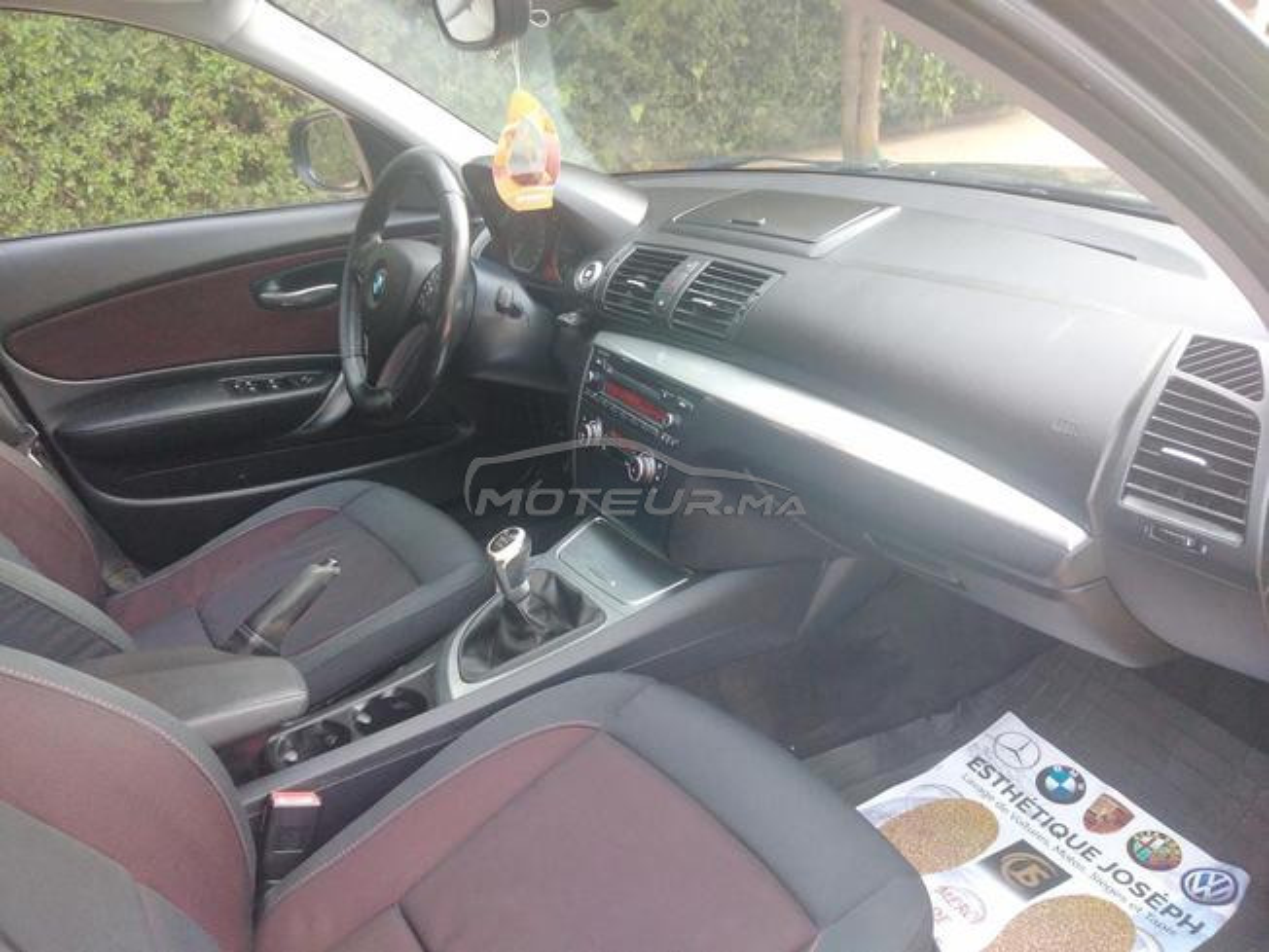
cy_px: 476
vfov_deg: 53.1
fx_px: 953
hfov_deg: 67.3
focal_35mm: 26
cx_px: 634
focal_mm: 3.6
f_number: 1.8
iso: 184
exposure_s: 1/24
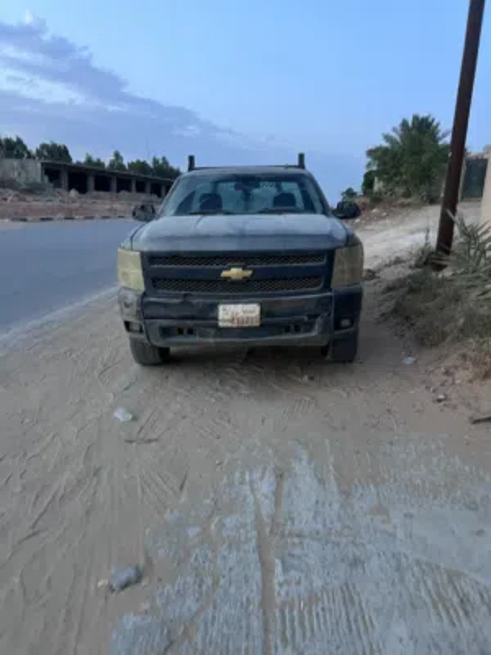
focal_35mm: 26
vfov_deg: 67.3
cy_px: 328
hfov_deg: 53.1
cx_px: 246
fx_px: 492
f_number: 1.5
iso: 250
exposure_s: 1/60
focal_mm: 5.7
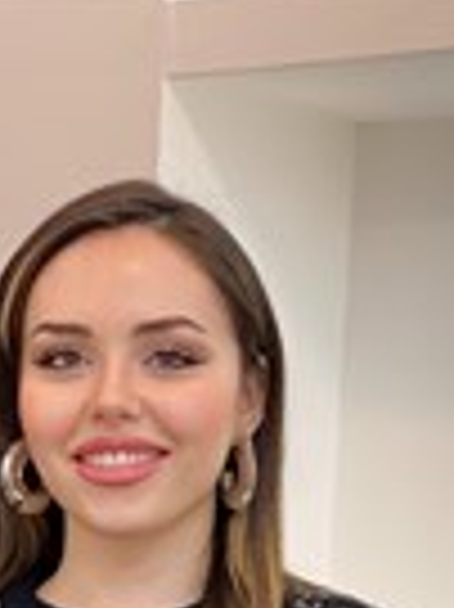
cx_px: 297
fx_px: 2785
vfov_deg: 11.9
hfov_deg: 9.3
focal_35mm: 159
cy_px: 907
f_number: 2
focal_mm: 6
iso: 100
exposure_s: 1/100
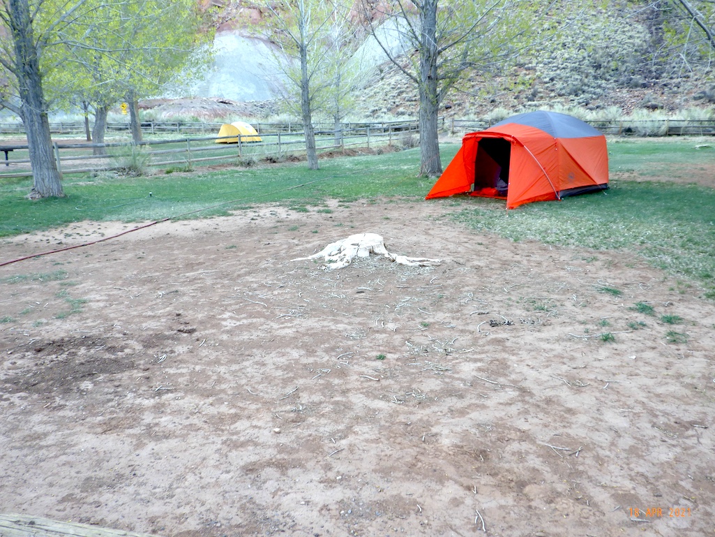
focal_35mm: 28
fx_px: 578
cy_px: 268
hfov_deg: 63.4
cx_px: 358
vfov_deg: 49.8
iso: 125
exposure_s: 1/80
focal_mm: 5
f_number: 3.5
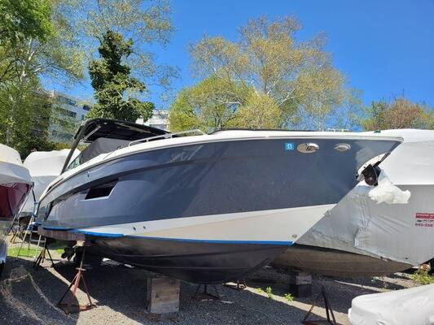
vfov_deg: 53.1
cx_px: 217
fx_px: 326
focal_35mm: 26
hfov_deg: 67.3
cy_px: 162
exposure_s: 1/1614
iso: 40
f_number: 1.8
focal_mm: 5.4
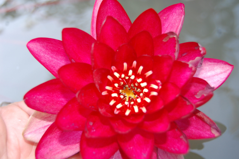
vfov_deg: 26.4
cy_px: 80
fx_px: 338
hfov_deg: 38.9
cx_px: 120
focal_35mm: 51
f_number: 4.5
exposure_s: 1/60
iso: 400
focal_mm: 34
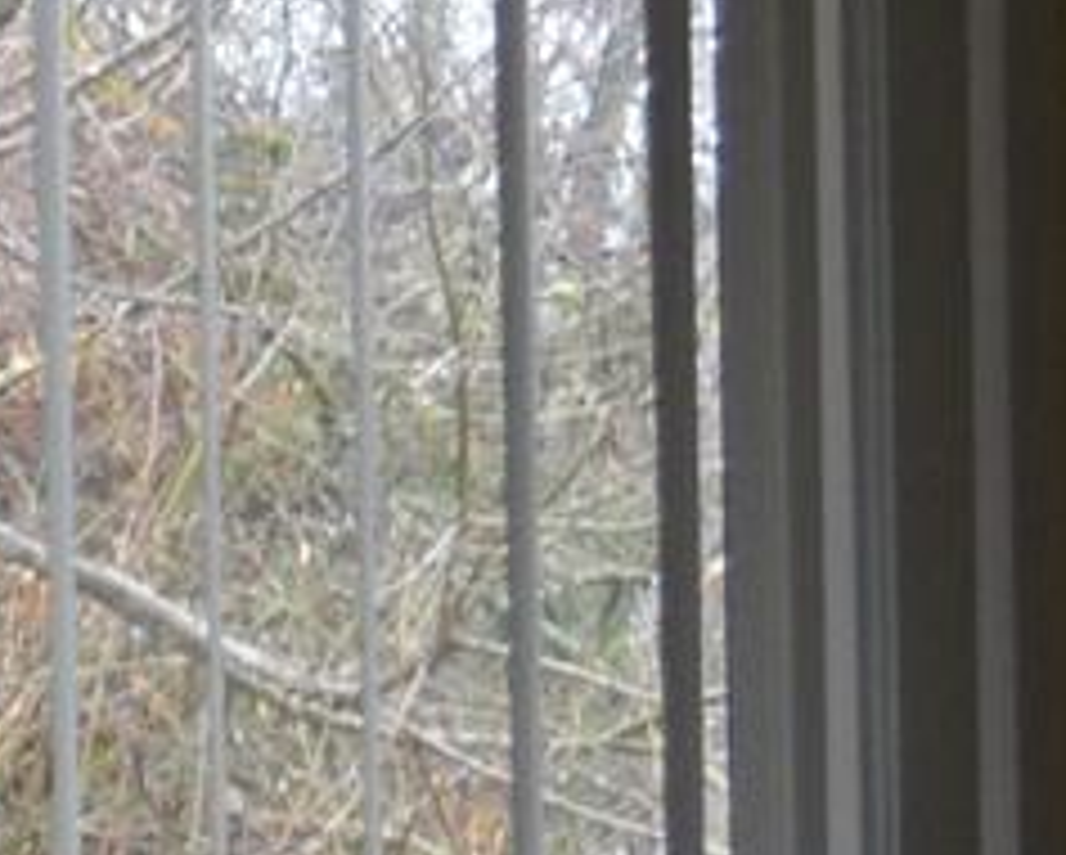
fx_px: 8431
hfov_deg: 6.6
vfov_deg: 5.8
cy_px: 1080
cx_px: -2011
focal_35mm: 267
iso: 560
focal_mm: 22
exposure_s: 1/60
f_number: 4
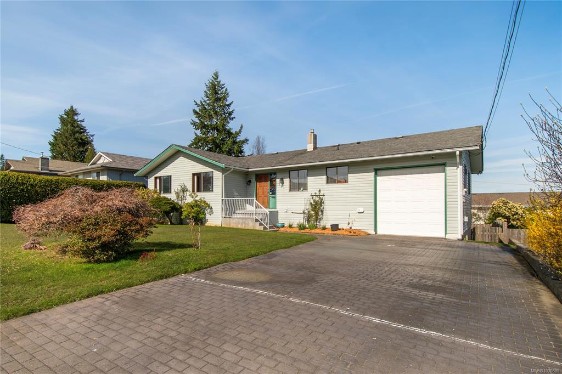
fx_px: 281
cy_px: 187
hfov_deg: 90.0
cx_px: 281
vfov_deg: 67.3
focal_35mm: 18
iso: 250
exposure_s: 1/1600
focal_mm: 12
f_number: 8
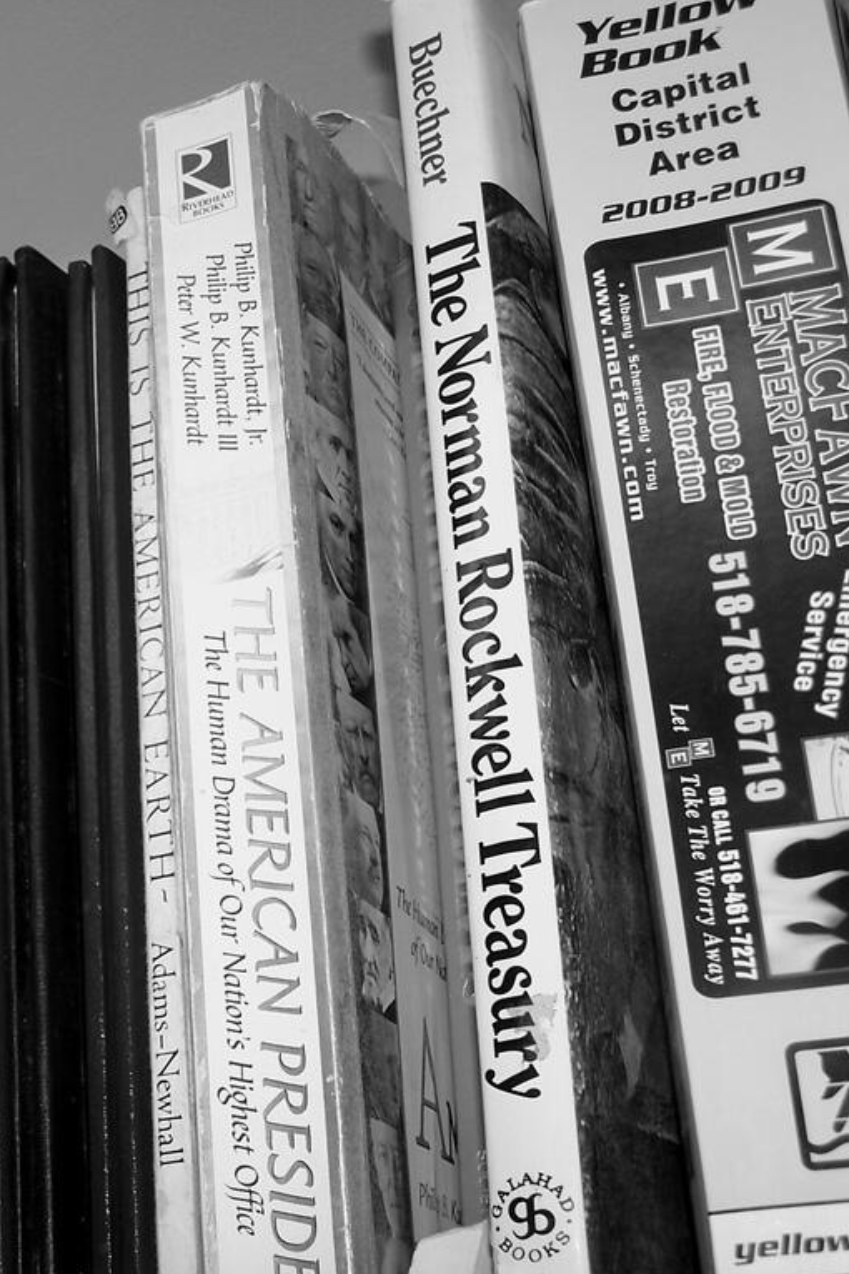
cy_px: 638
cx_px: 23
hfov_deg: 18.7
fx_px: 2511
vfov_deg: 28.5
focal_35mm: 71
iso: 80
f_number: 3
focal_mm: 8.5
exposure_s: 1/60
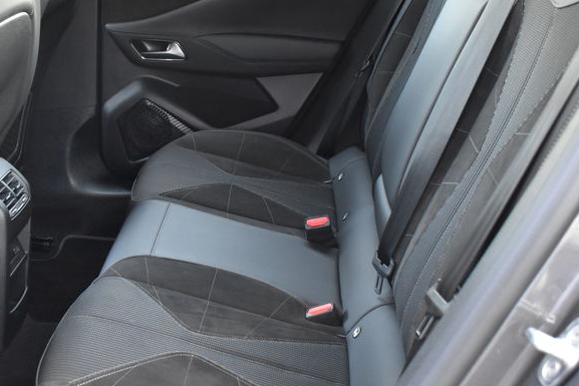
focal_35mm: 52
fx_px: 836
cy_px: 213
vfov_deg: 26.0
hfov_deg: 37.6
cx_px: 177
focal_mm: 20
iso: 2800
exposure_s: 1/60
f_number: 3.5
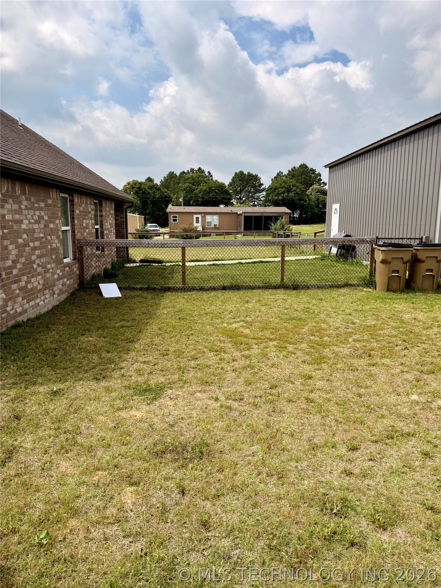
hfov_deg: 56.8
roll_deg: -0.7
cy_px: 294
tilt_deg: -8.6
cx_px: 220
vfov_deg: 71.6
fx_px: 408
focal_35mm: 24
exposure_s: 1/5714
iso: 80
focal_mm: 6.76
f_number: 1.78
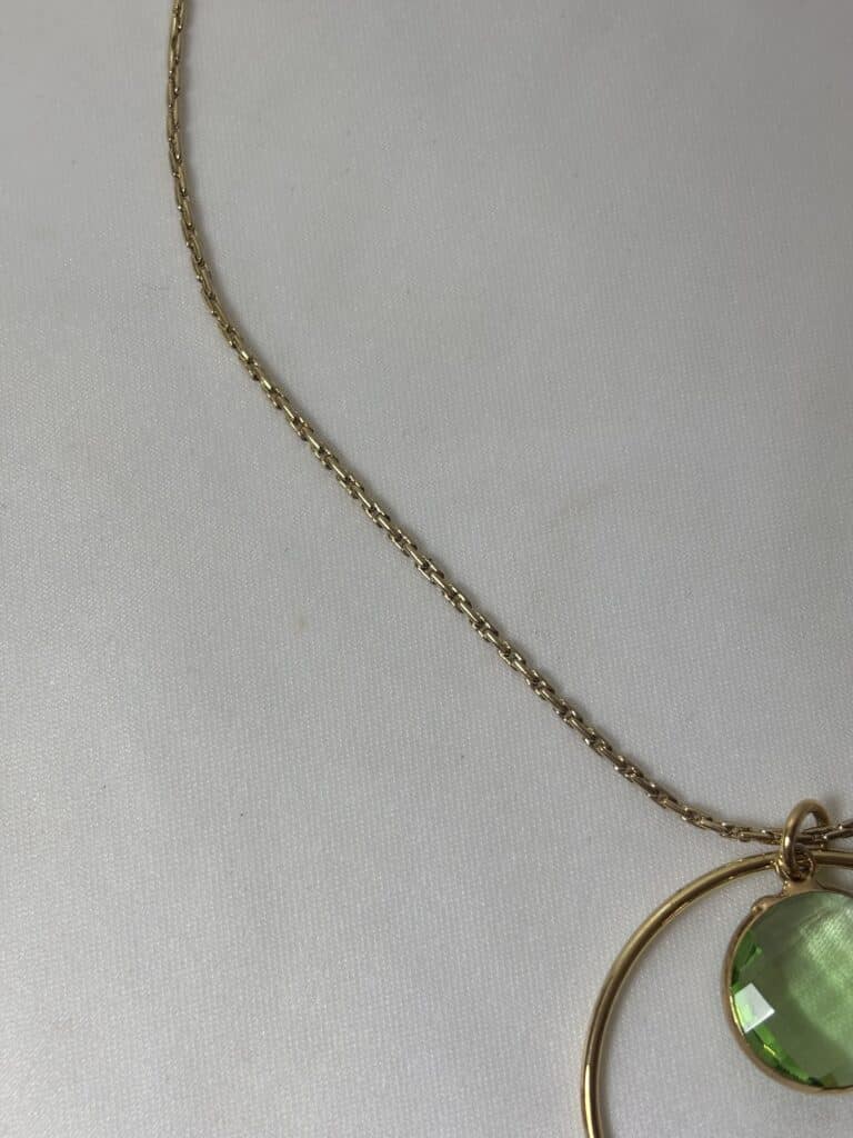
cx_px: 426
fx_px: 1708
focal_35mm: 52
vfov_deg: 36.8
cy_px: 569
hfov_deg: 28.0
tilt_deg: -75.8
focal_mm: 5.96
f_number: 1.6
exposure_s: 1/428
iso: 32
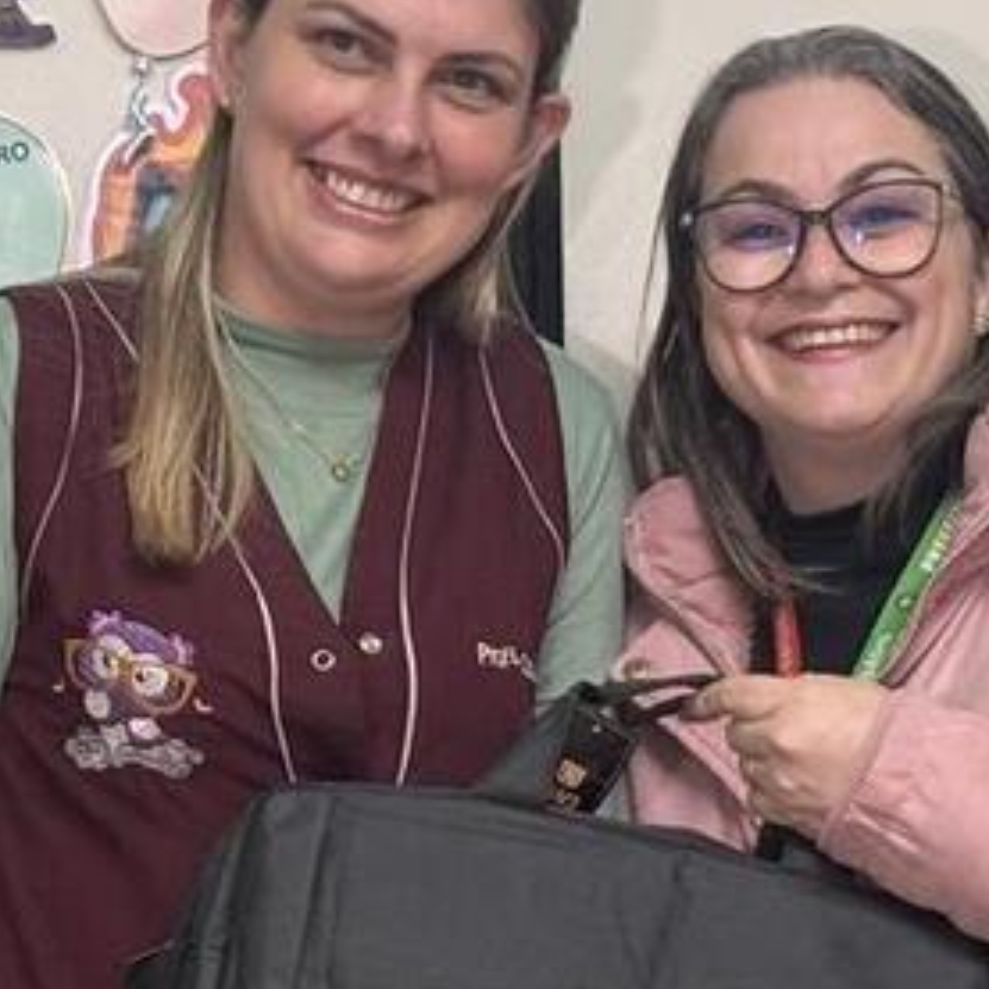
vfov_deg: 8.8
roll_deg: +0.9
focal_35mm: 199
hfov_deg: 8.8
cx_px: 478
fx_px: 6432
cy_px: 803
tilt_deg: -3.1
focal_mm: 5.96
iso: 160
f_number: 1.6
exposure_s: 1/40
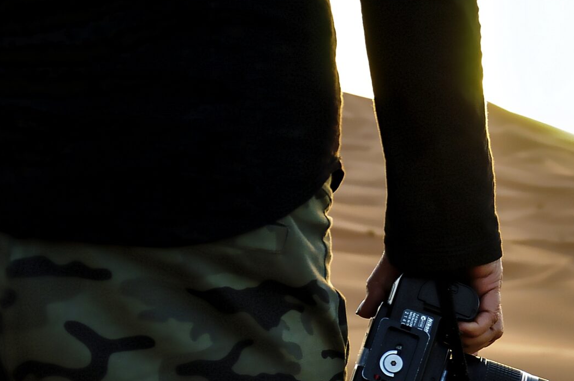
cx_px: 617
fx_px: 1513
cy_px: 439
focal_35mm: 95
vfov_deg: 14.0
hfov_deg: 20.6
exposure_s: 1/200
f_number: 4
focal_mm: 26
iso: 400
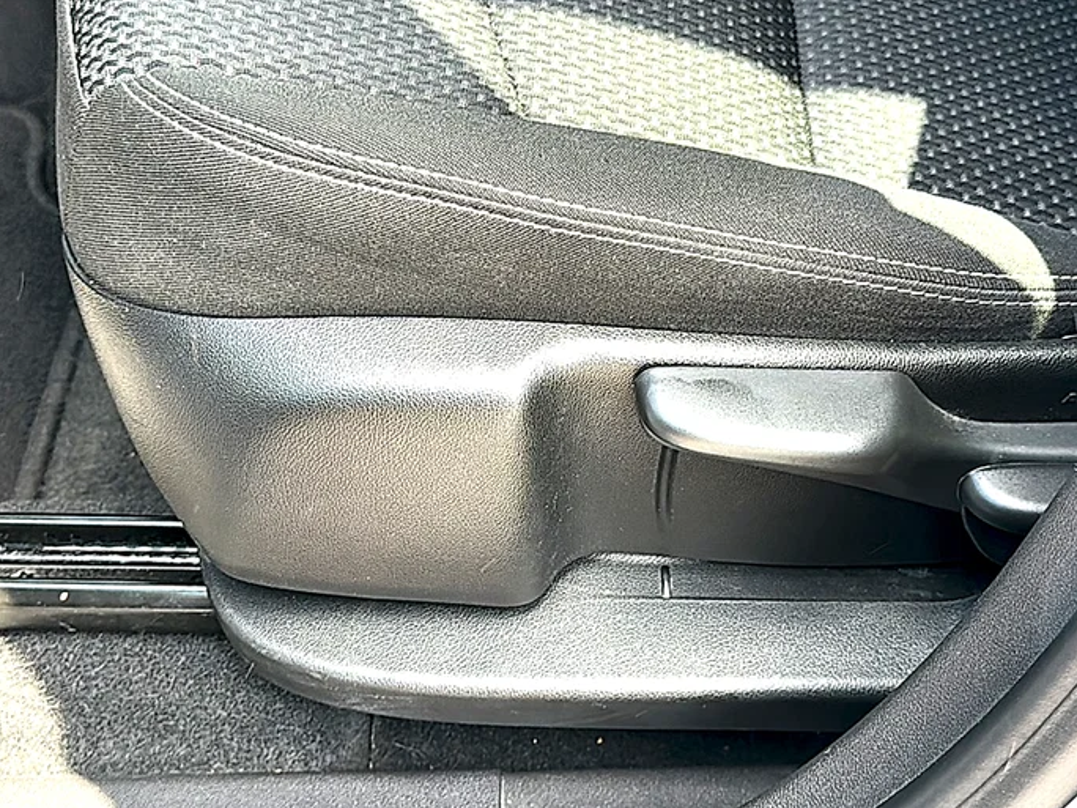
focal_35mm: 45
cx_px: 532
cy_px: 410
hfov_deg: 42.1
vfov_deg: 32.2
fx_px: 1400
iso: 80
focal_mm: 6.86
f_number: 1.78
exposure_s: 1/122
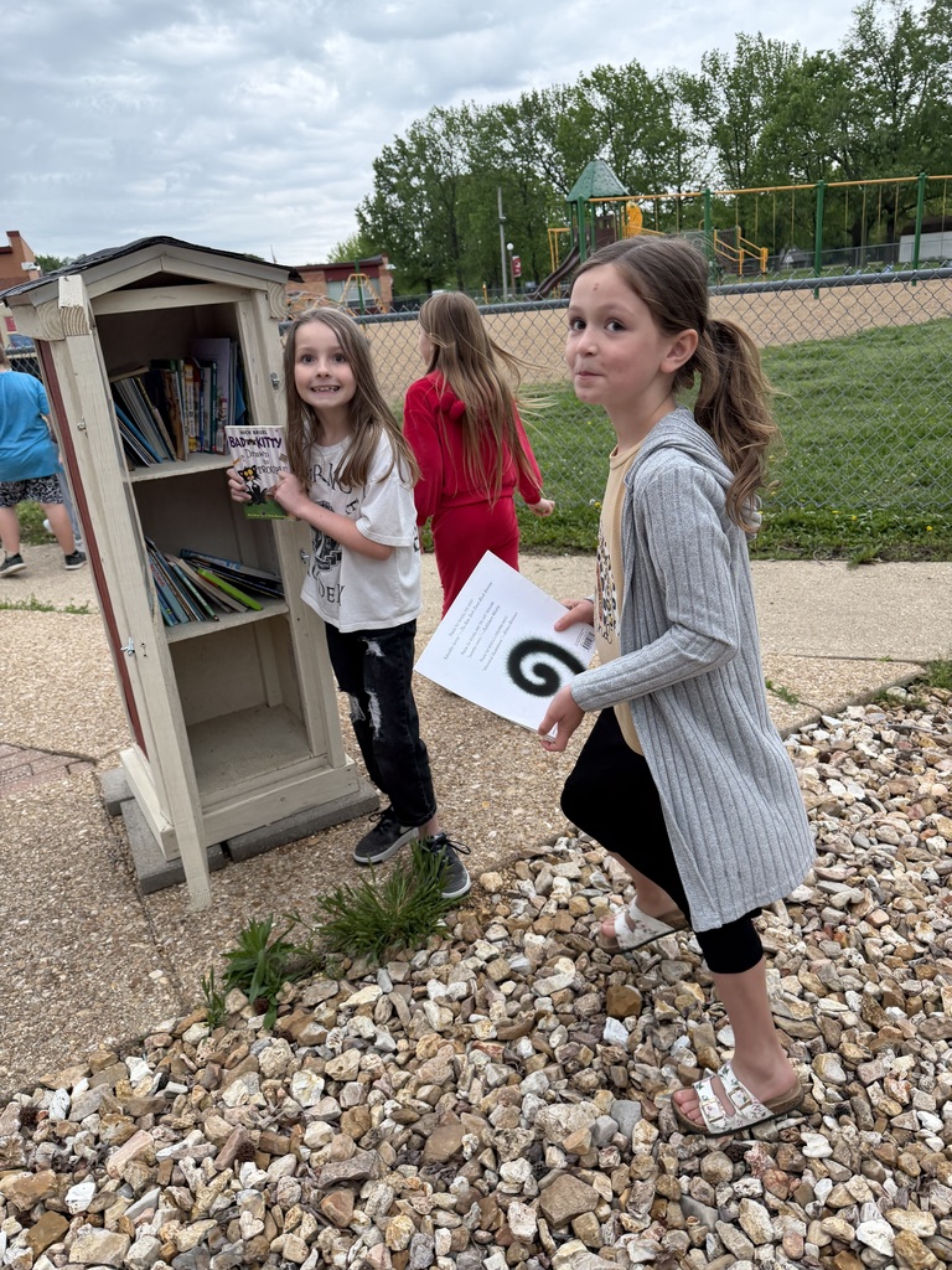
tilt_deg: -22.0
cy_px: 635
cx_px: 476
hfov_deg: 56.8
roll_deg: +2.8
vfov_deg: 71.6
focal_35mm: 24
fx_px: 880
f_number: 1.78
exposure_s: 1/121
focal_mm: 6.76
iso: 100
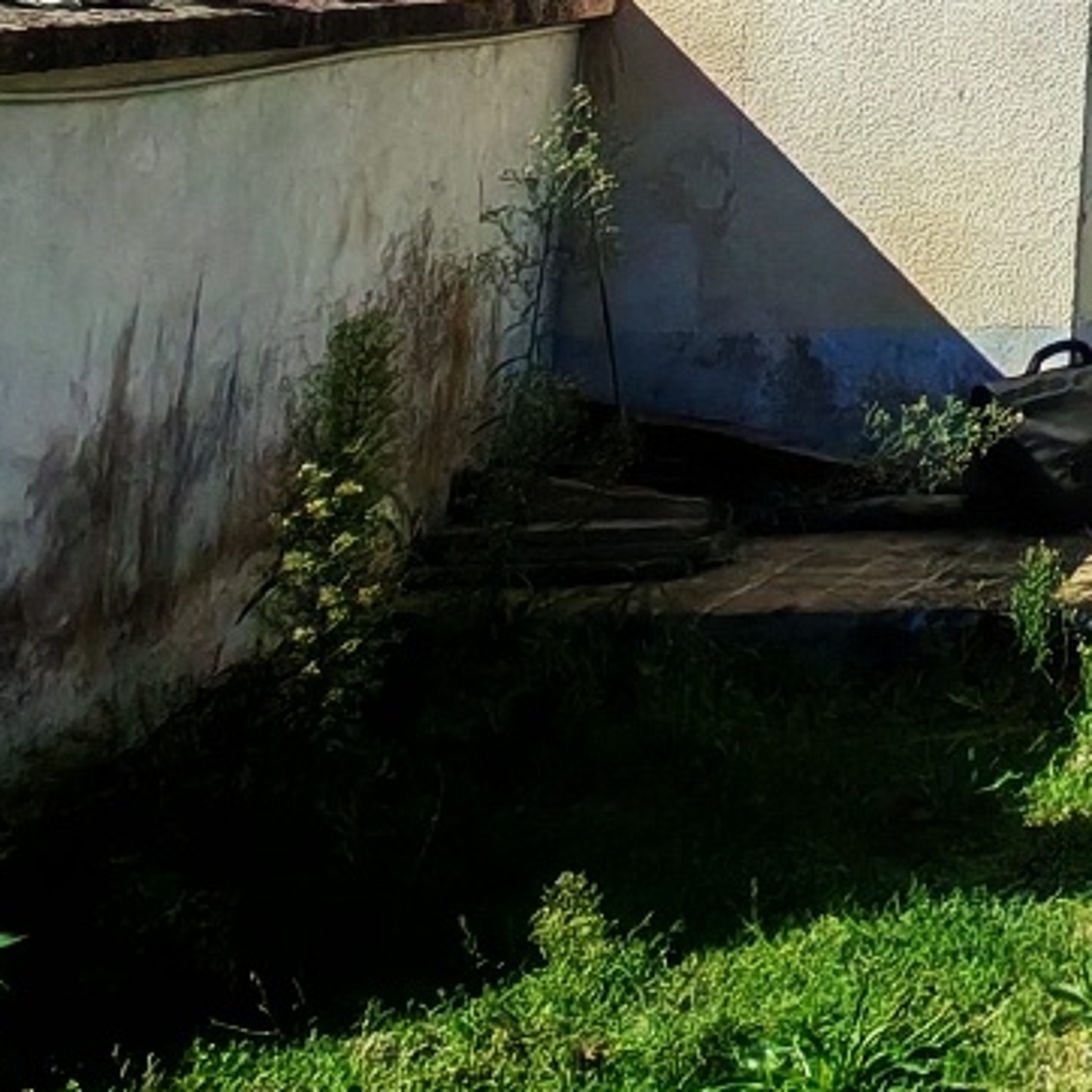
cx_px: 2057
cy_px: -736
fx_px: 2855
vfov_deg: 18.2
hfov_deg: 17.1
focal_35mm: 80
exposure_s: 1/1500
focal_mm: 1.96
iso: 50
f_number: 2.2
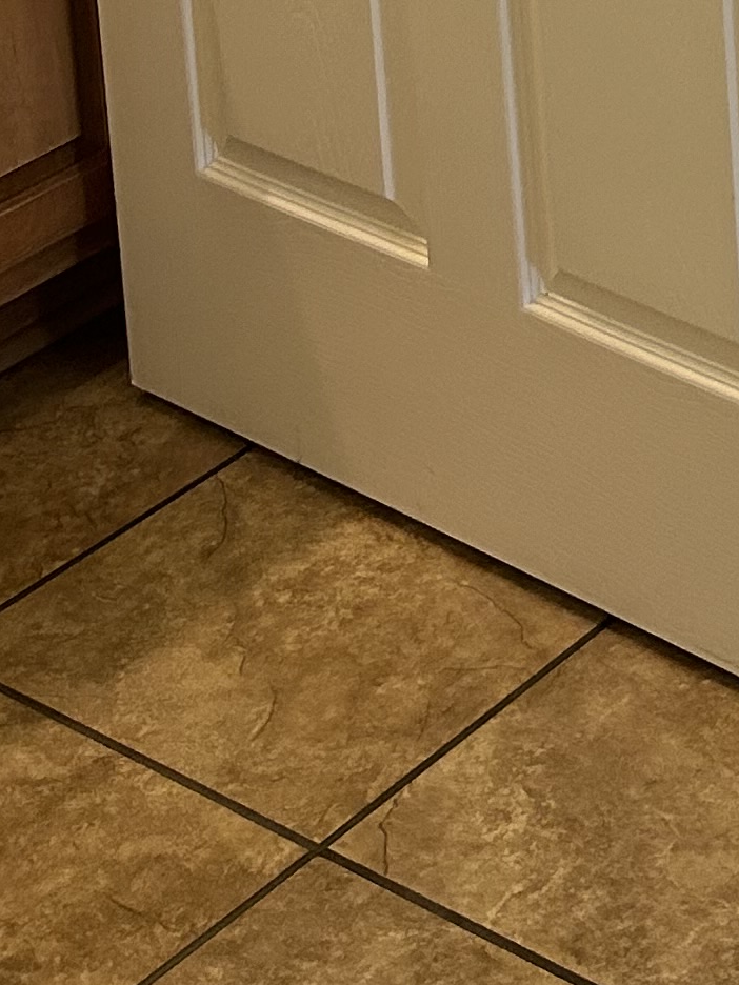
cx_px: 1456
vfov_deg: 14.4
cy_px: -1027
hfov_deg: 11.9
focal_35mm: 112
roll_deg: +1.7
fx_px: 3188
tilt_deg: -7.1
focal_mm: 5.7
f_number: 1.5
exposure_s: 1/60
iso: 100
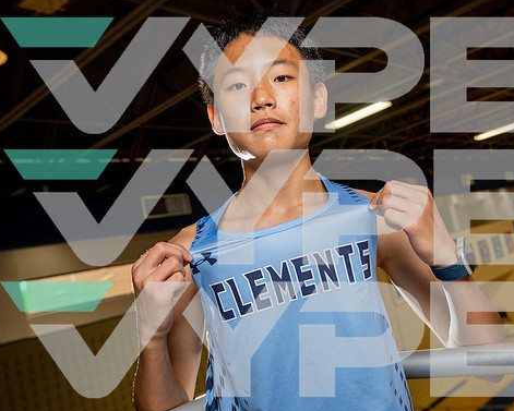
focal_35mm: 37
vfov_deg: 40.1
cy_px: 208
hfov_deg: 49.0
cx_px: 282
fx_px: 563
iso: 800
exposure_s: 1/250
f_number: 5
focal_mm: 32
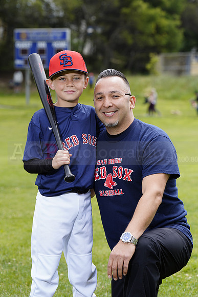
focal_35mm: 134
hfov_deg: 10.2
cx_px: 99
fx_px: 1105
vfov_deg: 15.3
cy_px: 148
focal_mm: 134
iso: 100
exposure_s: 1/250
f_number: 6.3
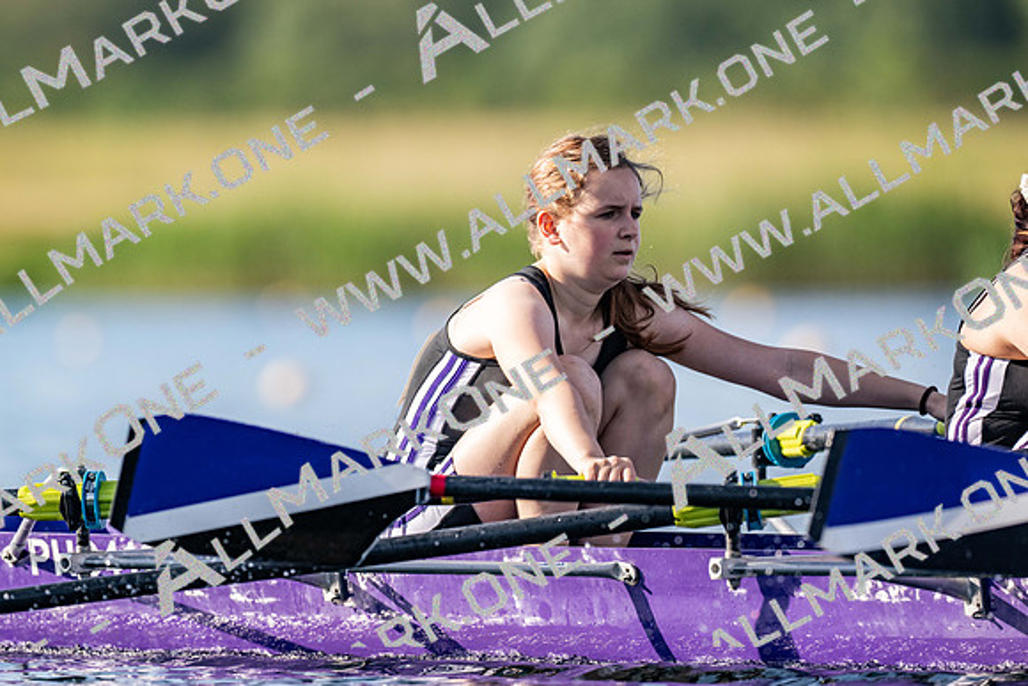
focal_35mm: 600
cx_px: 514
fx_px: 17137
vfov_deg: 2.3
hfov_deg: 3.4
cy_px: 343
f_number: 5.6
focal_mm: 600
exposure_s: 1/2500
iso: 640
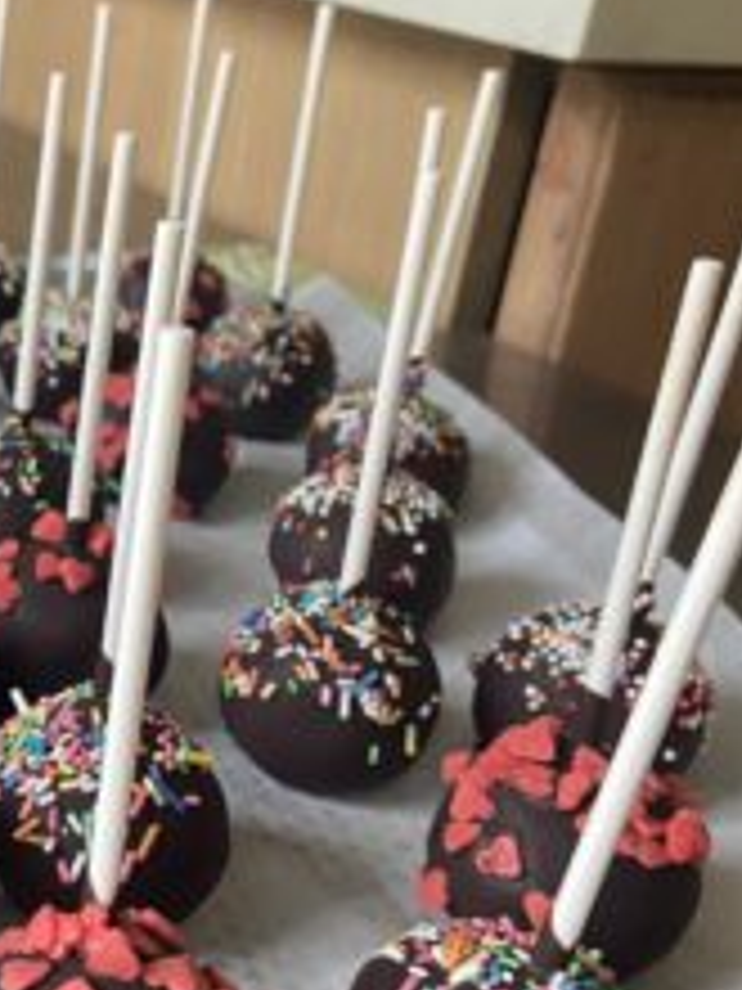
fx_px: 1686
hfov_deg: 23.2
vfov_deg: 32.7
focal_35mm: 59
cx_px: -88
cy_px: 495
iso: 200
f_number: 1.8
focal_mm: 4.25
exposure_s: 1/60
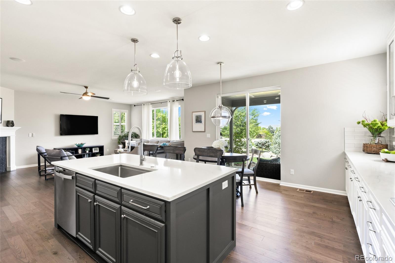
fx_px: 176
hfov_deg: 96.7
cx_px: 198
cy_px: 132
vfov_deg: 73.7
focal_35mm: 16
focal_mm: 16
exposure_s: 1/13
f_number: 8
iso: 500
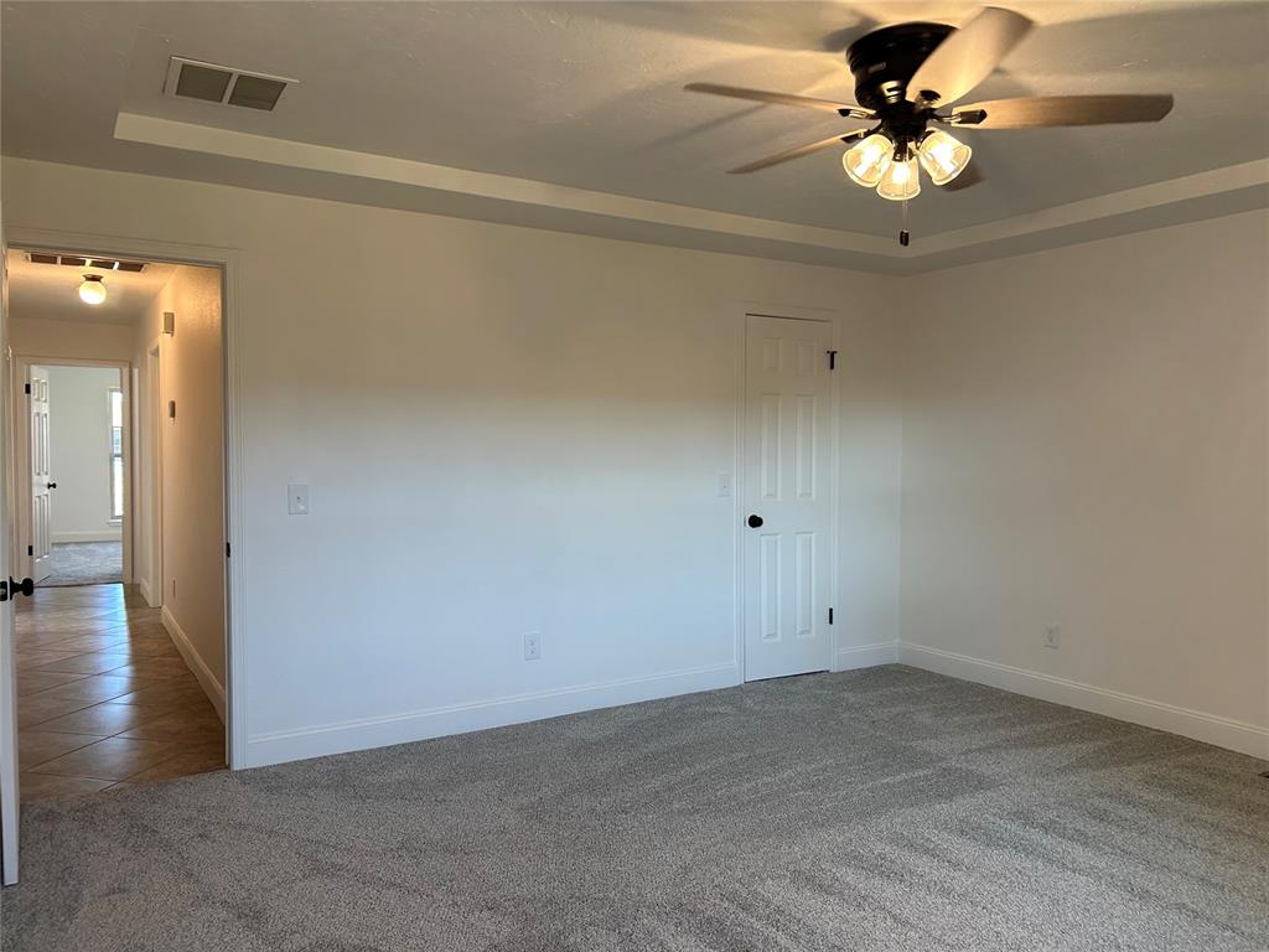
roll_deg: -0.3
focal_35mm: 26
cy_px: 476
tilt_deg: -3.0
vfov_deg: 53.1
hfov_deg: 67.3
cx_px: 634
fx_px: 953
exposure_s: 1/120
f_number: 1.5
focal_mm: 5.7
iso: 100
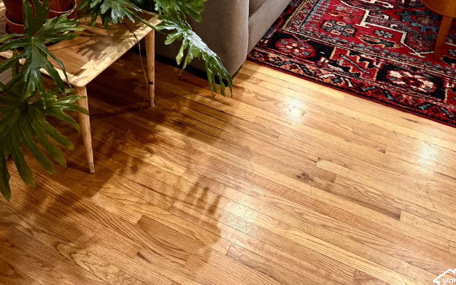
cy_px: -21
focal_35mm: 37
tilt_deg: -26.9
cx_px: 225
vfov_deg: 31.0
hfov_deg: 52.7
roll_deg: +0.1
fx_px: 460
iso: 125
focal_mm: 6.76
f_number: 1.78
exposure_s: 1/60
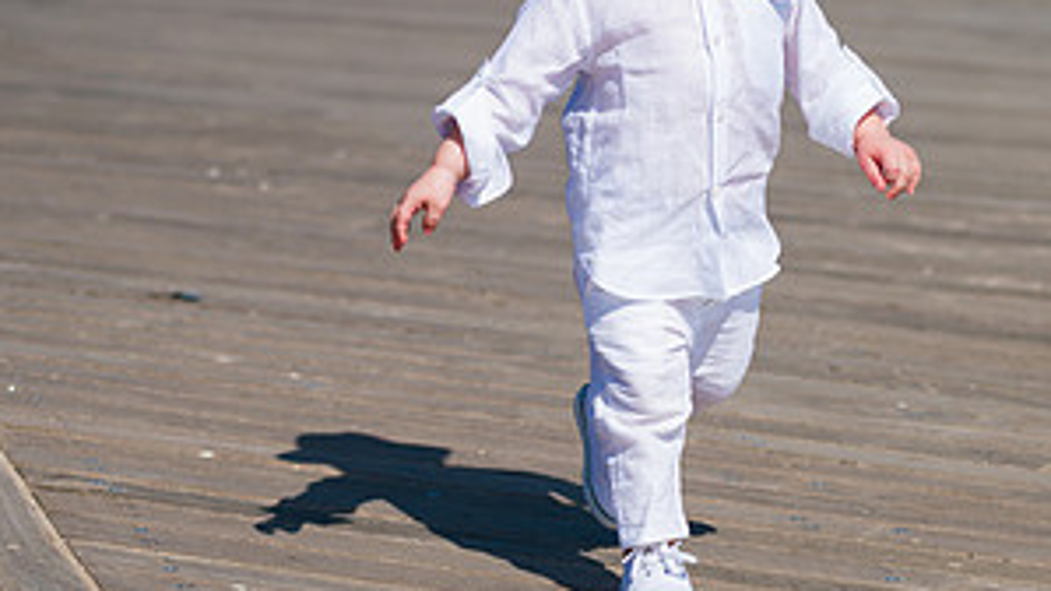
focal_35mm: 142
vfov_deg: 8.5
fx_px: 3956
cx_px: 724
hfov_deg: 15.1
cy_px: 21
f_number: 3.2
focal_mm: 70
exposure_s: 1/8000
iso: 200
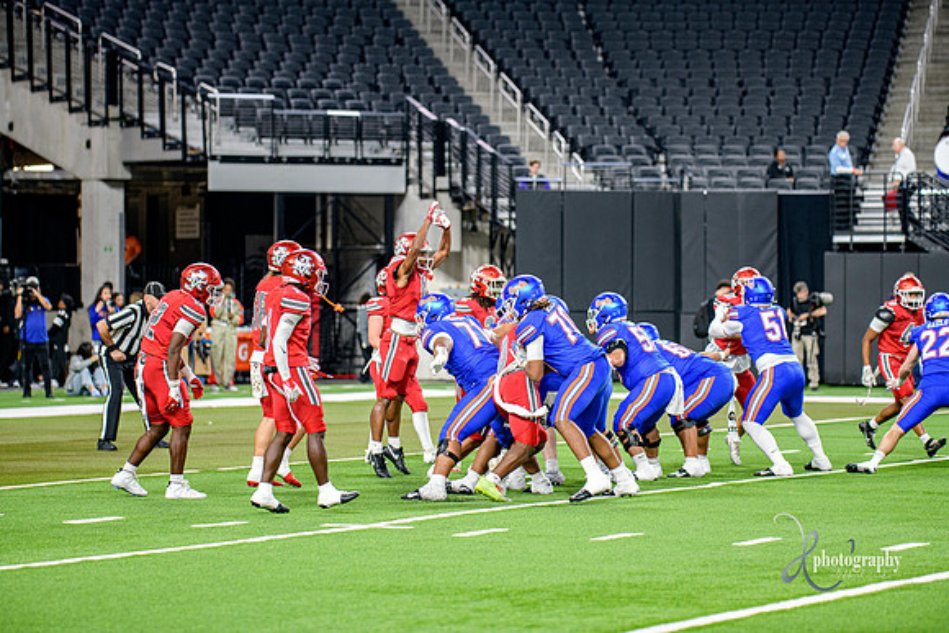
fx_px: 3823
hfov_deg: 14.2
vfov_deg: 9.5
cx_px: 474
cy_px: 316
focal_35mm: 145
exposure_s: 1/400
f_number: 2.8
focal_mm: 145
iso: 1250
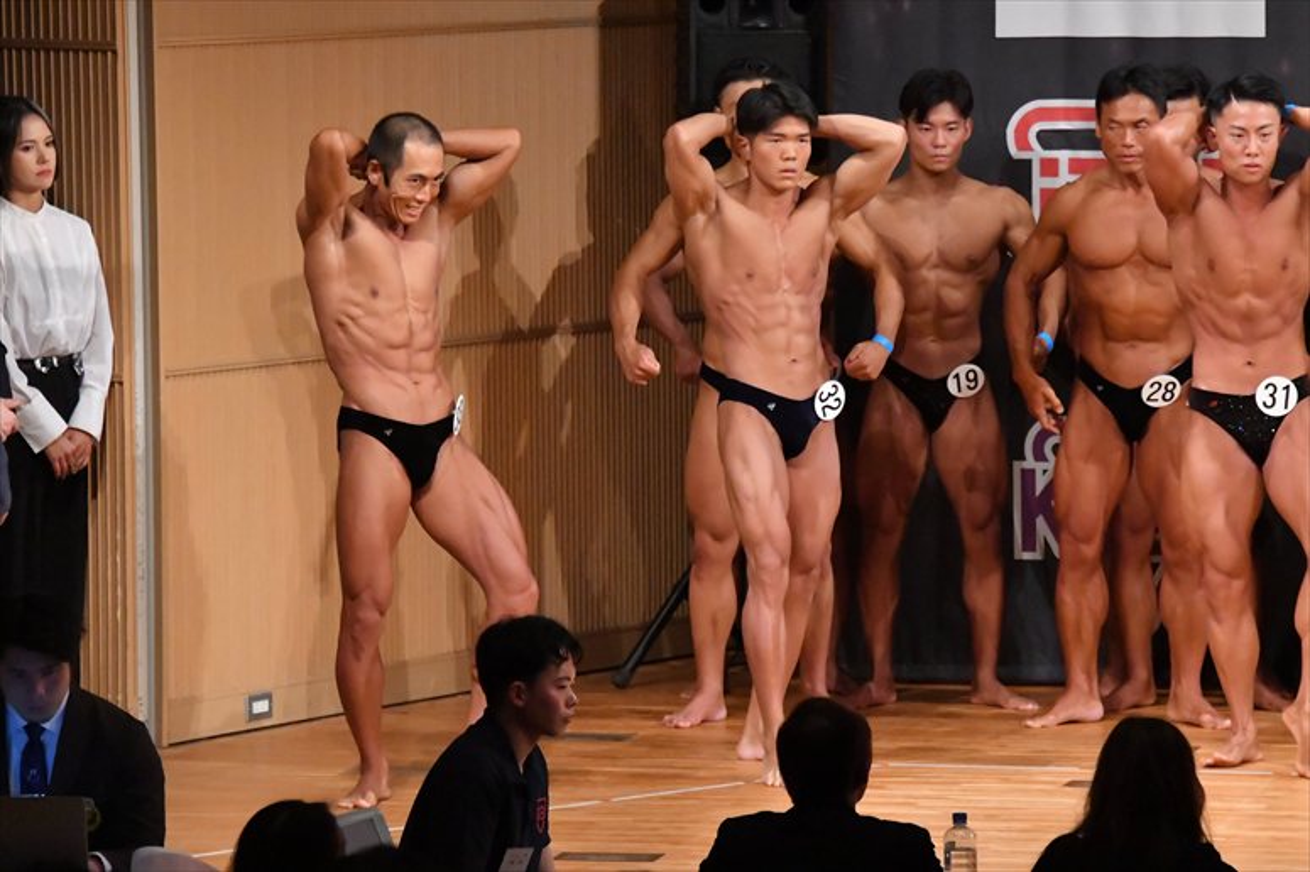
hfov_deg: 8.1
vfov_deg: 5.4
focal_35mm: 255
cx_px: 655
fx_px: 9275
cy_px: 436
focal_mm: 170
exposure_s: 1/400
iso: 11400
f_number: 5.6
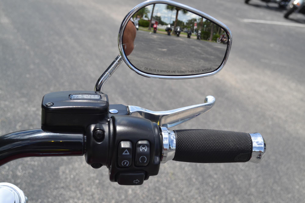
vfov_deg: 26.5
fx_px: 432
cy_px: 102
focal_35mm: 51
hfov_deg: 38.9
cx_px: 152
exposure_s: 1/200
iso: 100
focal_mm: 34
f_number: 7.1
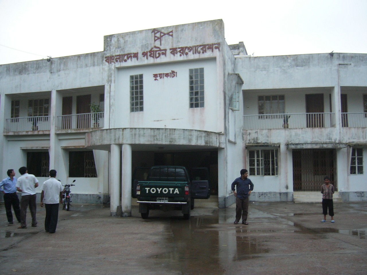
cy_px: 138
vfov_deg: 40.7
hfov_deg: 52.6
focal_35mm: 35
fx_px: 371
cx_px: 184
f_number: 2.8
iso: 100
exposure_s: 1/30
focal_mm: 5.8
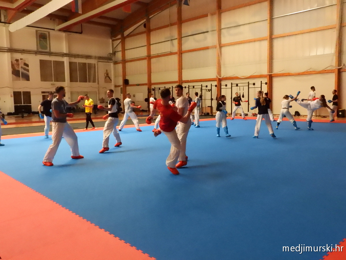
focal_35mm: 30
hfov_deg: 60.0
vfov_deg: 46.8
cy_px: 130
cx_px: 173
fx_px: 300
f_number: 6.3
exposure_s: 1/320
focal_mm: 5.4
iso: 3200
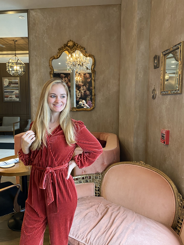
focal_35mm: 26
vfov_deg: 67.3
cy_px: 122
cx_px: 92
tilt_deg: -5.7
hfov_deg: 53.1
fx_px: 184
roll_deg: -0.3
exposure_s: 1/60
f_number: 1.8
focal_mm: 4.25
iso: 320
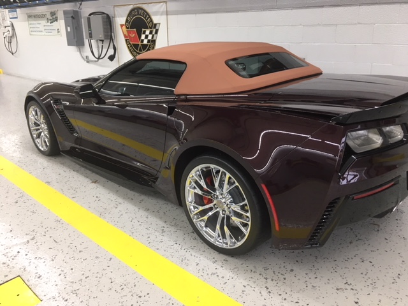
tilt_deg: -18.7
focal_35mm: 29
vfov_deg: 48.2
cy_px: 153
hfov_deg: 61.7
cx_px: 204
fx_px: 342
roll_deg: -0.1
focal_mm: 4.15
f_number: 2.2
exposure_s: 1/30
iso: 64
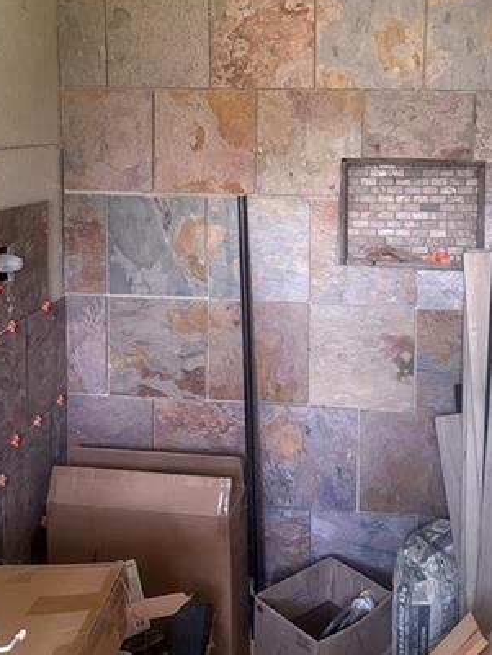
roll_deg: -1.1
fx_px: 871
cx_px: 293
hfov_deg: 31.5
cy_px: 189
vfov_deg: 40.4
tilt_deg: -4.5
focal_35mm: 46
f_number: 1.78
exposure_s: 1/40
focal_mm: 6.76
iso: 640
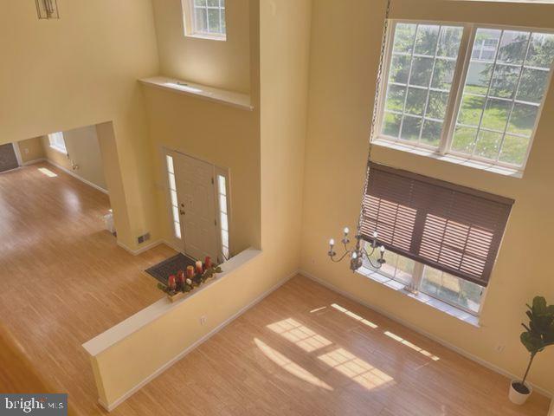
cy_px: 208
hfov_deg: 67.3
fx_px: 416
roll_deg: -0.8
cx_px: 277
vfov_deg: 53.1
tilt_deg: -28.4
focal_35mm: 26
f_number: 1.6
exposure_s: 1/396
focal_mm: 5.1
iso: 32
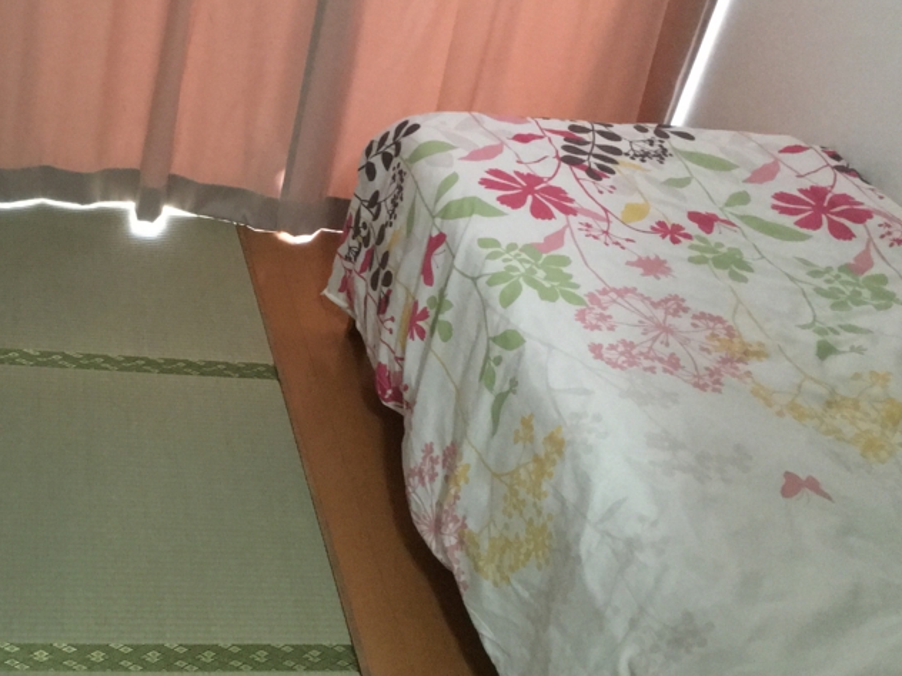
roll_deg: -10.5
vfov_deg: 30.8
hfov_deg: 39.5
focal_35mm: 47
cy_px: 267
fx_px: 1225
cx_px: 237
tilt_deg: -28.8
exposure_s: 1/15
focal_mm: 4.15
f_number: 2.2
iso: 400
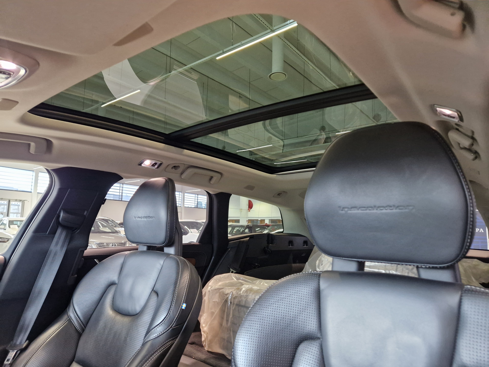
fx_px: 325
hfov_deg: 73.9
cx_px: 244
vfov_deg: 58.9
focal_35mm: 23
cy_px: 184
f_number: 1.8
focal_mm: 5.4
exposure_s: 1/100
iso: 640
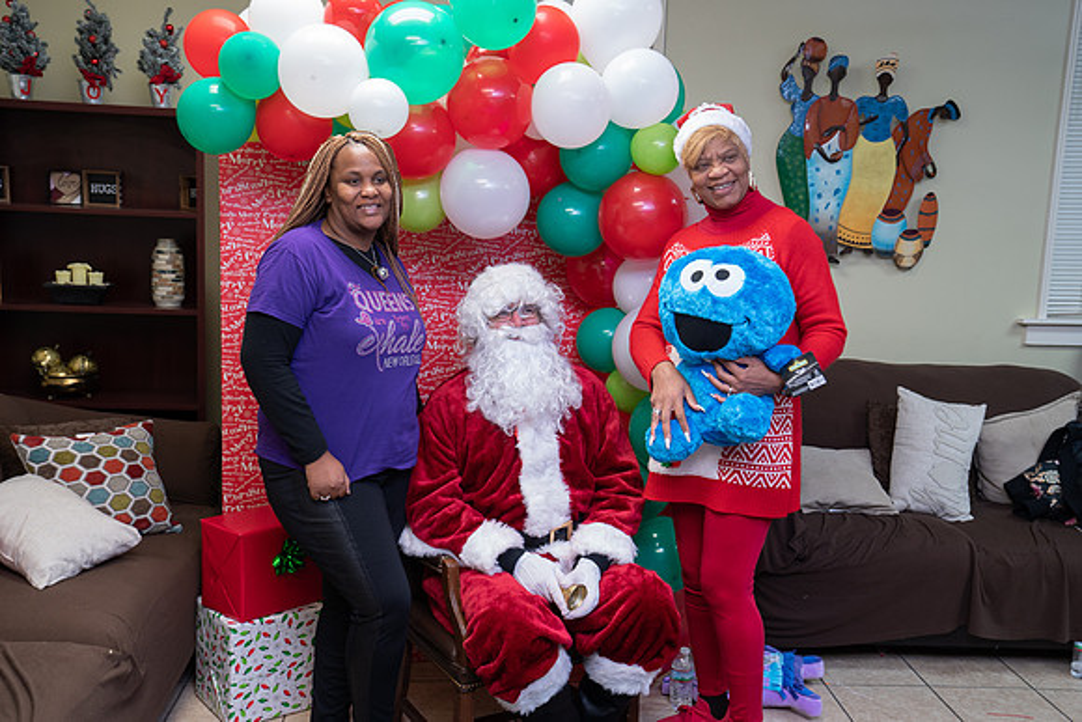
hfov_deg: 50.7
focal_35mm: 38
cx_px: 541
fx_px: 1142
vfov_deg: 35.1
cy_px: 361
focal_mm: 38
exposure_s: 1/30
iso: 640
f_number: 4.5
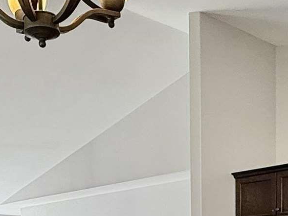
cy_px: 341
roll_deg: +0.9
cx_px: 163
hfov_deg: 26.6
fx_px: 607
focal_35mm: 73
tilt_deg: -5.8
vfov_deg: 17.7
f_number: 2.2
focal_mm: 2.22
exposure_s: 1/120
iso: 200
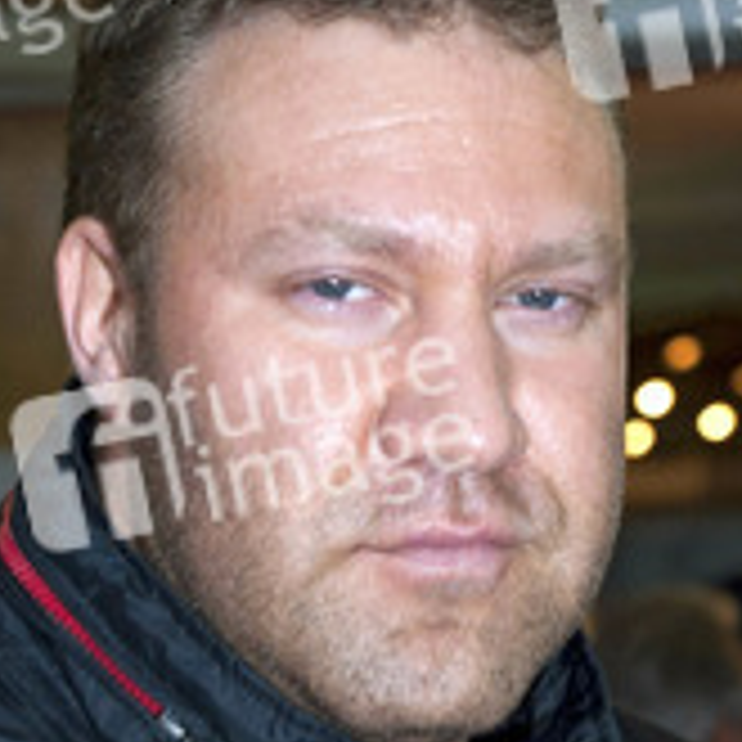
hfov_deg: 16.9
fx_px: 2498
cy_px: 670
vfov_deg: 16.7
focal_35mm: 103
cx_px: 375
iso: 1600
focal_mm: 50
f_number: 4
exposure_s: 1/200
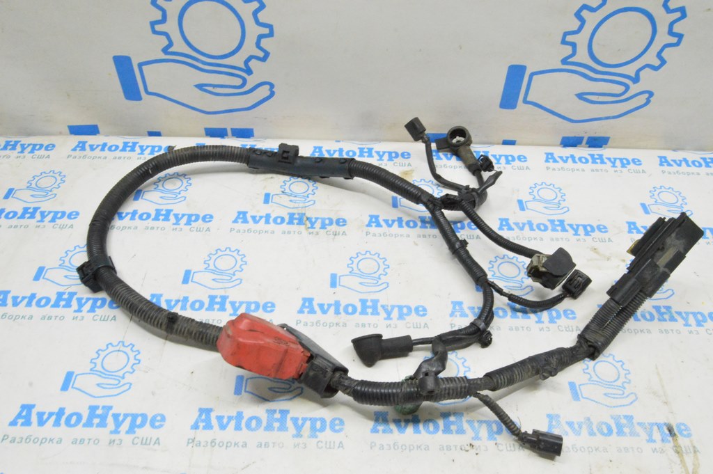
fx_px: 594
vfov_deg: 43.5
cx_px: 356
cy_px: 237
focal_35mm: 30
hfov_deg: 62.0
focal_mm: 20
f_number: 20
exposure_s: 1/15
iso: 6400
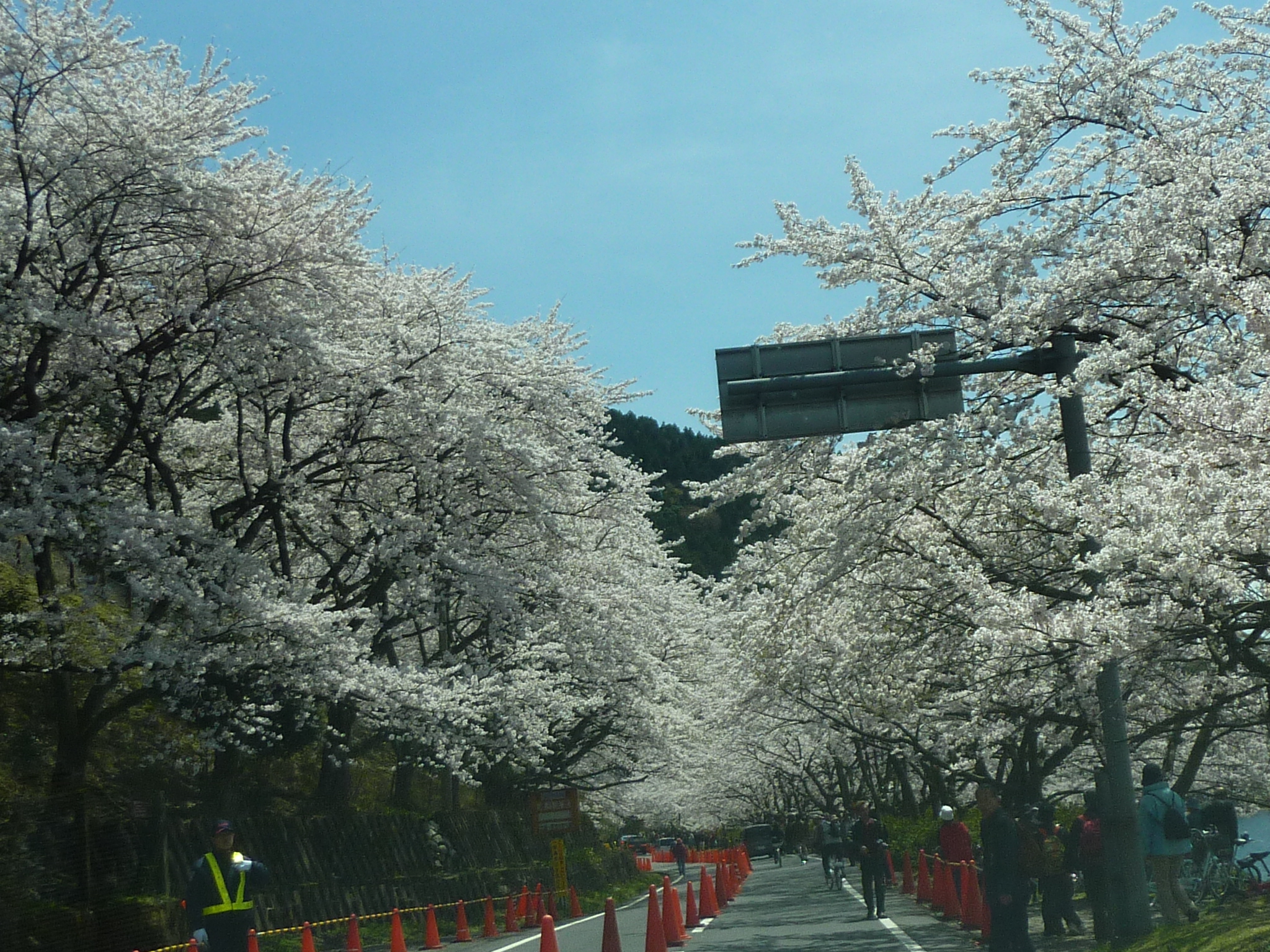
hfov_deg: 37.5
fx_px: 1871
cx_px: 635
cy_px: 476
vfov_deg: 28.6
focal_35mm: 51
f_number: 5
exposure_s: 1/640
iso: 80
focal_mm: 4.7
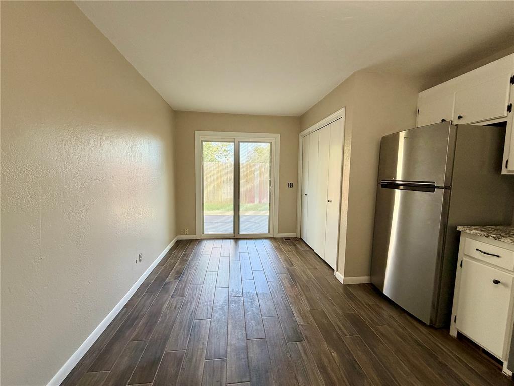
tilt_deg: -5.4
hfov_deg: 102.1
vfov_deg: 85.7
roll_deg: -0.5
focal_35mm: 14
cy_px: 193
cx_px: 257
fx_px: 208
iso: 200
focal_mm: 2.22
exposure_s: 1/121
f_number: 2.2
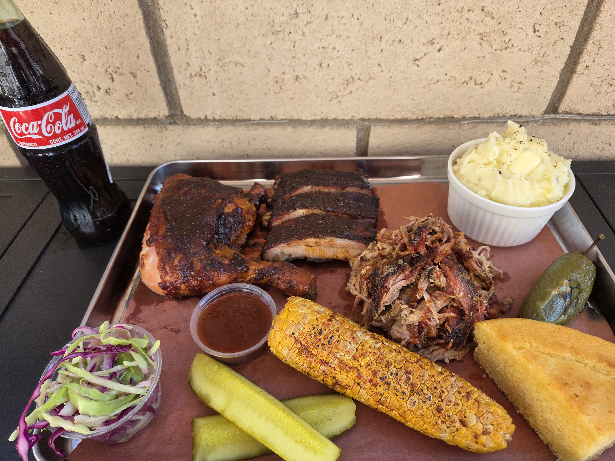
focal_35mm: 23
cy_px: 230
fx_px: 409
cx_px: 308
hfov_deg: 73.9
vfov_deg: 58.9
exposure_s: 1/180
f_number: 1.8
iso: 50
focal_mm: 5.4
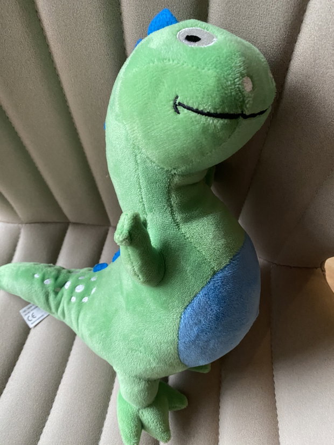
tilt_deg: -64.0
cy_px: 222
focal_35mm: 26
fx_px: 335
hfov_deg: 53.1
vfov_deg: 67.3
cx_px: 167
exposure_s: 1/33
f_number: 1.8
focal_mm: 4.25
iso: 320
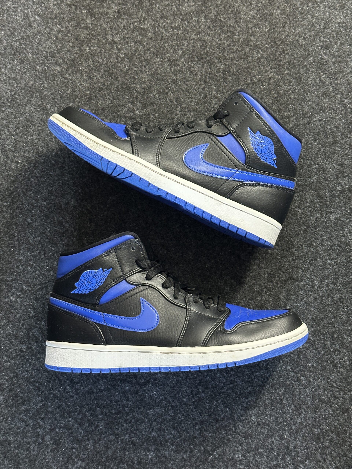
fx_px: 651
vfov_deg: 39.7
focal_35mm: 48
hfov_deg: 30.3
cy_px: 234
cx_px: 176
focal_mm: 6.86
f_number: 1.78
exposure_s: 1/33
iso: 500
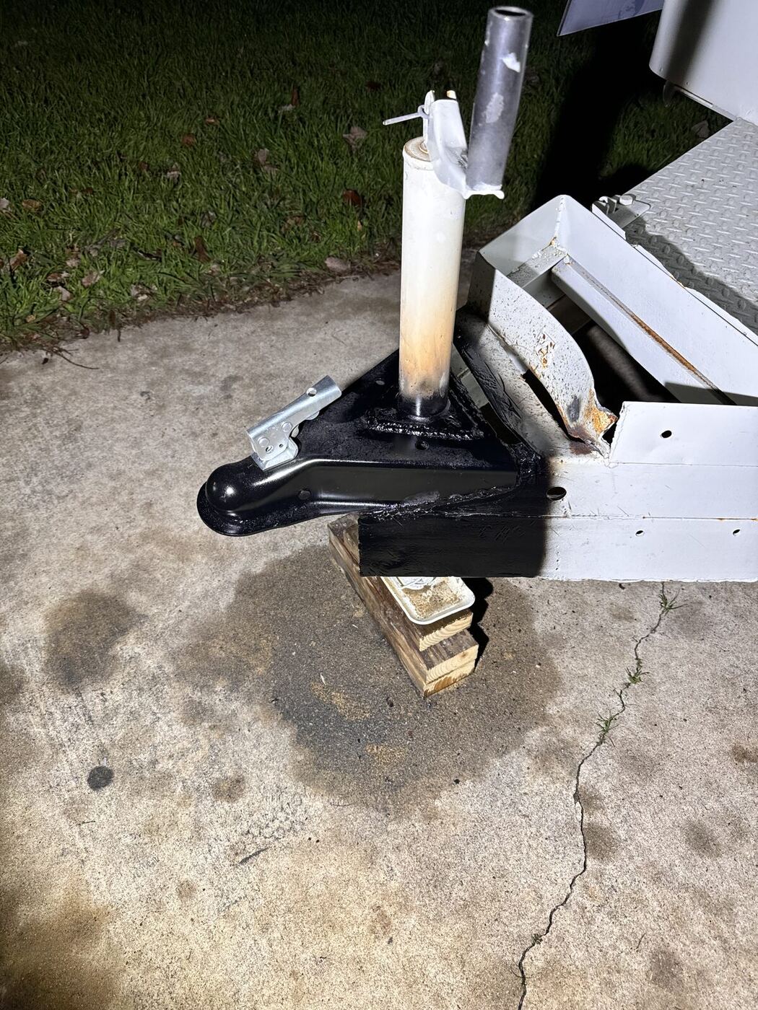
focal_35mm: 24
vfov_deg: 71.6
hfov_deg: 56.8
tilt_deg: -45.7
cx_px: 379
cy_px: 505
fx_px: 701
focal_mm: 6.86
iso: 100
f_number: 1.78
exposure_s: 1/121
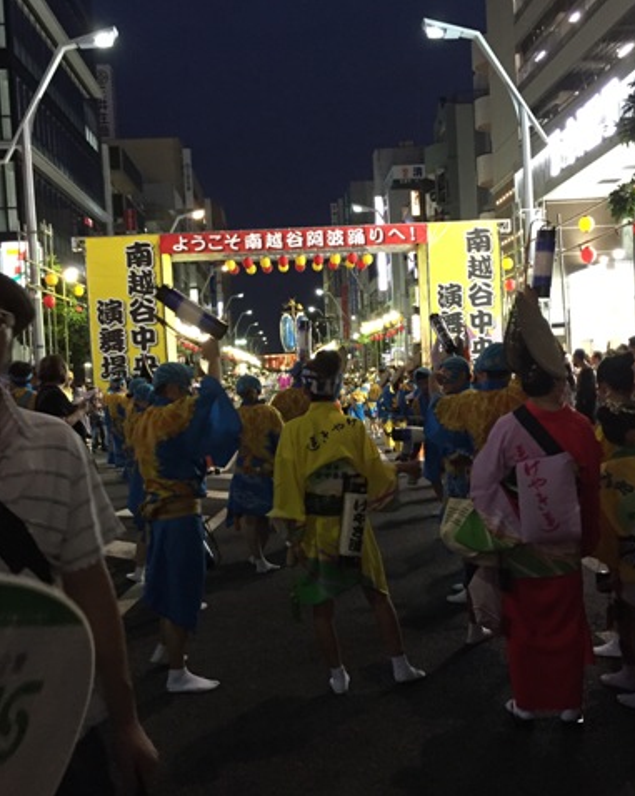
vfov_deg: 48.0
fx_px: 894
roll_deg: +2.2
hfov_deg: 39.1
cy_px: 397
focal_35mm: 38
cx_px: 340
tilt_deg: -2.0
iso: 250
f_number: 2.2
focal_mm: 4.15
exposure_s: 1/20
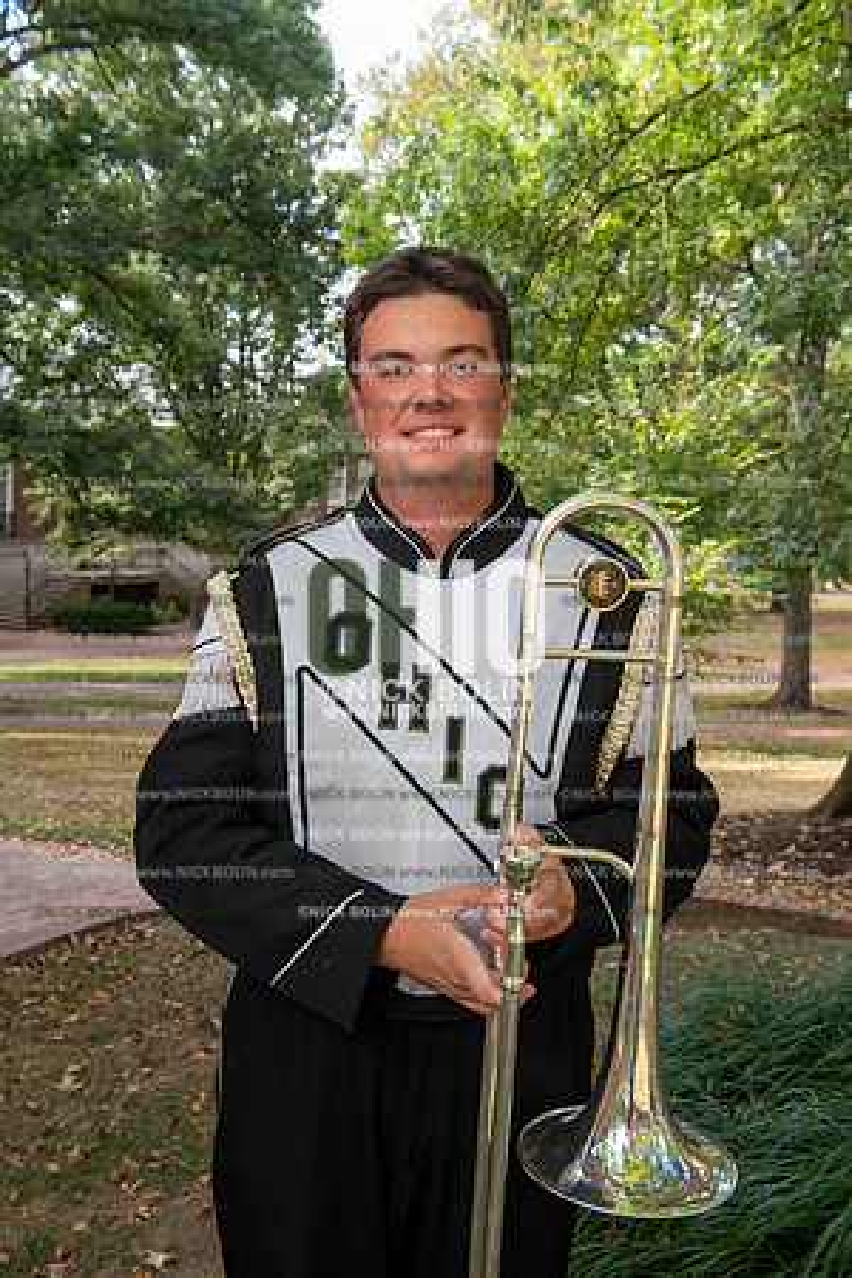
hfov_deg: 31.9
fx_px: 1491
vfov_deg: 46.4
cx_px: 426
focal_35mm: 42
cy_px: 639
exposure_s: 1/100
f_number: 8
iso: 500
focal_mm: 42
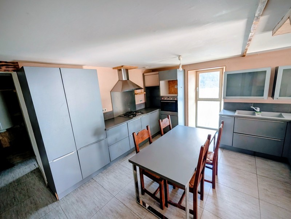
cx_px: 146
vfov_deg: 94.6
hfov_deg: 110.5
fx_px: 101
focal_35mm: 12
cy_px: 110
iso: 98
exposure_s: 1/105
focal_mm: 2.02
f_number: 1.7
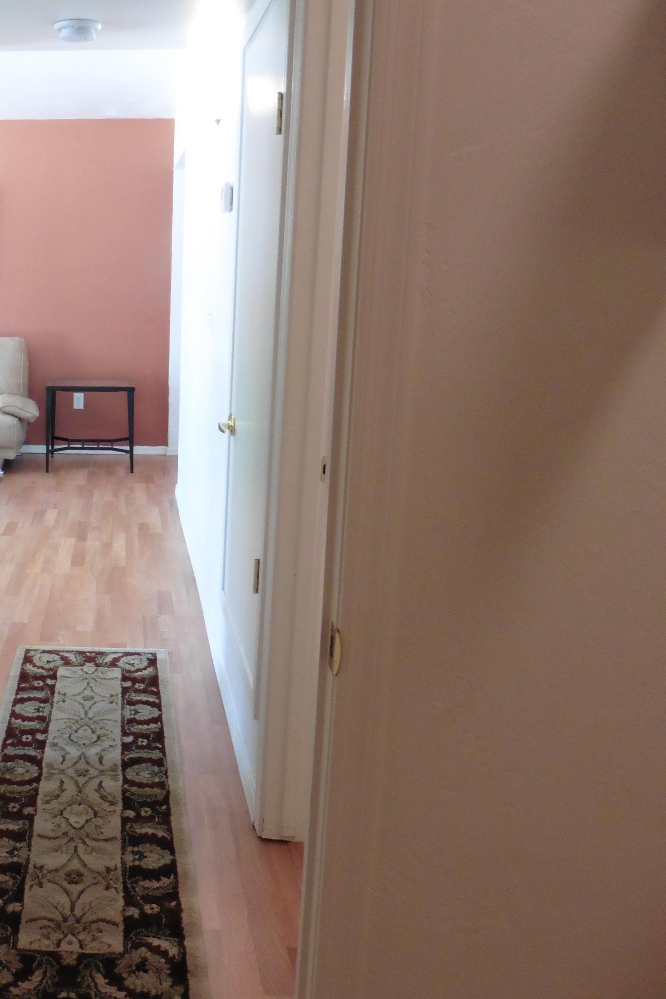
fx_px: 943
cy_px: 495
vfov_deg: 55.8
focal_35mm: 34
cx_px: 34
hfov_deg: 35.9
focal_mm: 4.3
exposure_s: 1/20
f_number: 3.3
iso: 400
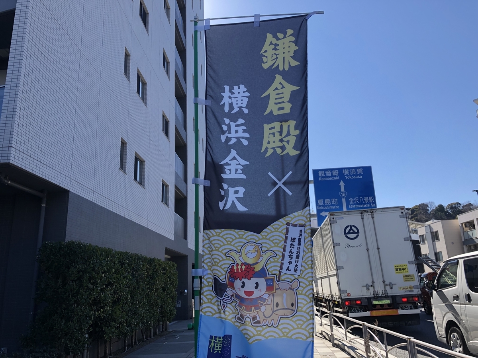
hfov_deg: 63.4
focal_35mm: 28
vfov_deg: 49.7
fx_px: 387
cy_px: 179
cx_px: 239
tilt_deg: +15.3
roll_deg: +2.6
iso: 20
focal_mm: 3.99
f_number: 1.8
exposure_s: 1/1200
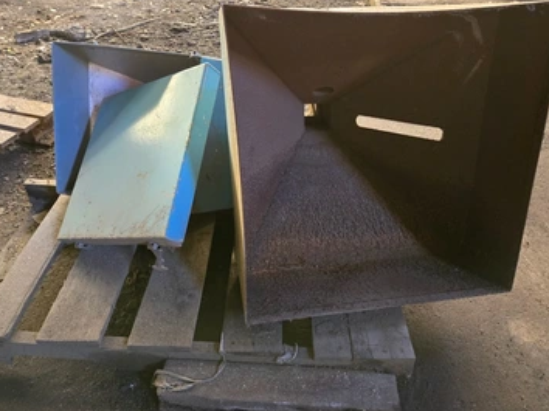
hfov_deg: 67.3
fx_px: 412
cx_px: 278
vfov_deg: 53.0
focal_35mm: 26
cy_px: 200
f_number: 1.8
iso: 1250
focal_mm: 5.4
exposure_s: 1/60
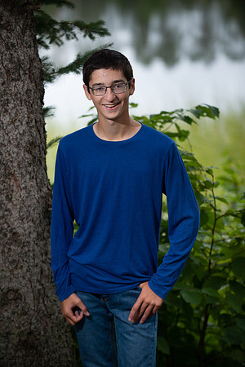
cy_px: 184
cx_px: 122
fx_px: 1225
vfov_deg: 17.1
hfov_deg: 11.4
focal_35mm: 120
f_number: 3.5
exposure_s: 1/200
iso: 100
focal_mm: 120
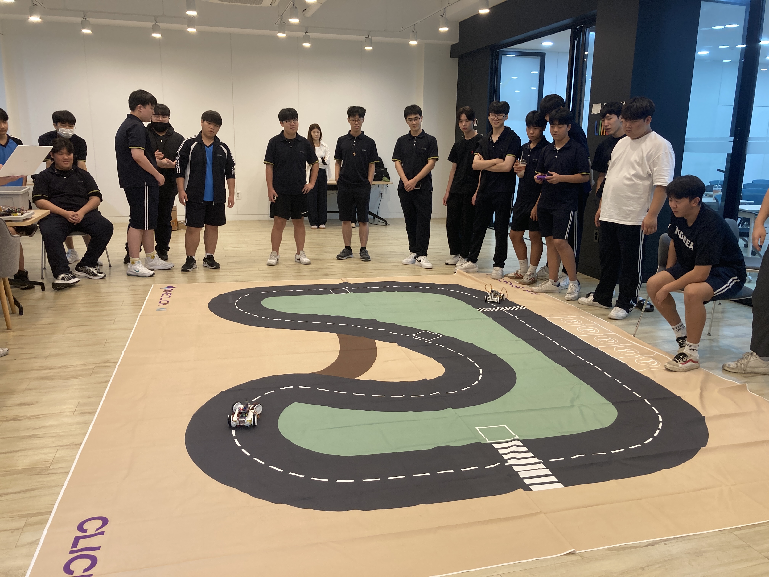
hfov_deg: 63.4
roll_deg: -0.9
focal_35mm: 28
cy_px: 288
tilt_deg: -12.6
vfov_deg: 49.7
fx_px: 622
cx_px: 384
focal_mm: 3.99
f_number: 1.8
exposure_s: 1/60
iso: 80
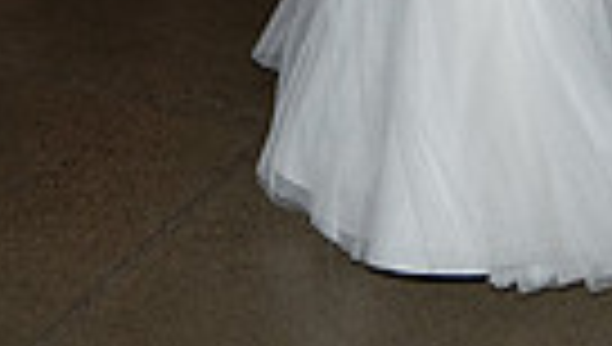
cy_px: -438
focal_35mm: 107
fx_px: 1739
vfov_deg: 10.1
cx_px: 369
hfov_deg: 19.9
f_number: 2.8
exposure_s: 1/250
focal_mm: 24
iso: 2500
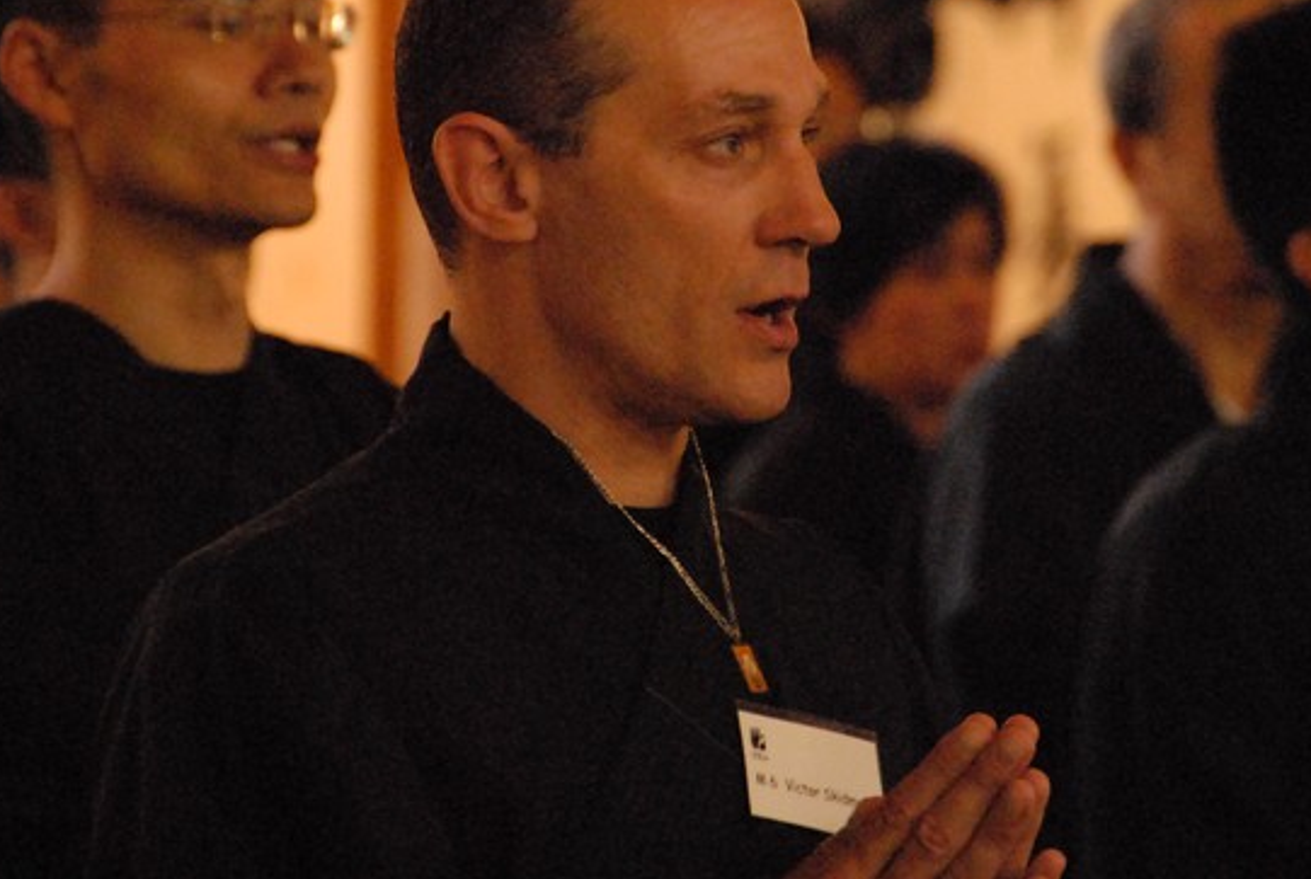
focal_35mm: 444
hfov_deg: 4.6
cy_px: 231
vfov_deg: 3.1
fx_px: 16200
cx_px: 778
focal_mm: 200
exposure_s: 1/125
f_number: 5.6
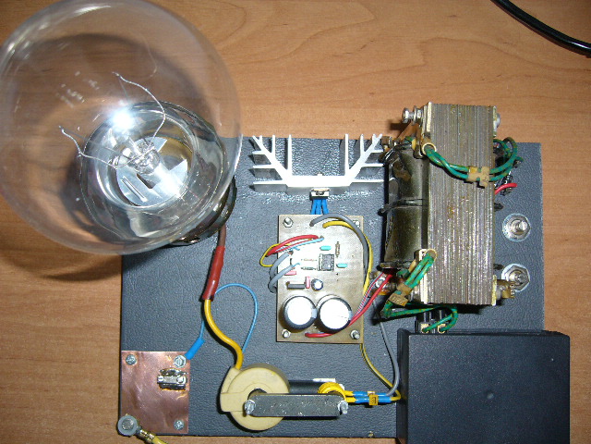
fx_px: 598
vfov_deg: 40.7
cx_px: 296
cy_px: 222
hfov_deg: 52.6
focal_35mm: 35
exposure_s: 1/30
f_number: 2.8
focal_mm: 5.8
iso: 100
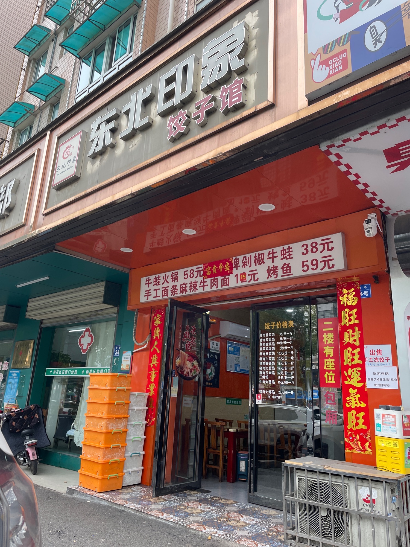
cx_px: 205
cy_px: 274
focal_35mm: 26
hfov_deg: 53.1
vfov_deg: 67.3
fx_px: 411
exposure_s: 1/122
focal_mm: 4.2
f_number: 1.6
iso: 32
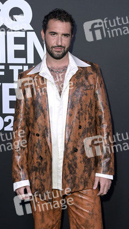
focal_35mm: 53
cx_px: 60
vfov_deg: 39.2
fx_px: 322
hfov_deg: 22.6
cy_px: 115
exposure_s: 1/250
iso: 1000
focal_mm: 50
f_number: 5.6
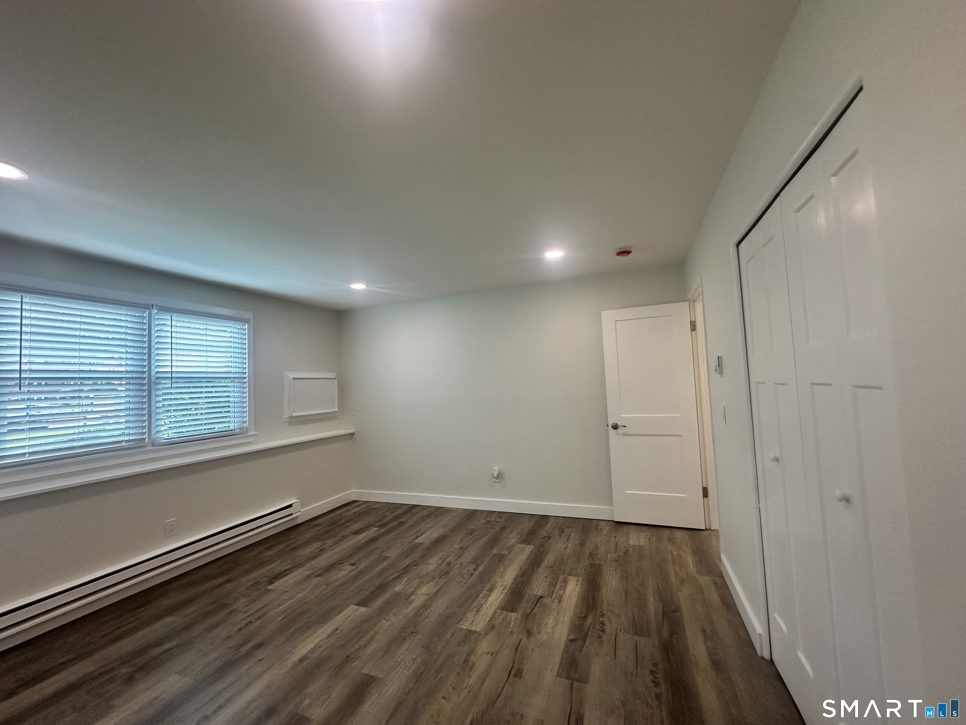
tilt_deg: +3.2
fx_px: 391
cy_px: 362
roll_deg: +2.6
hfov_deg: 102.1
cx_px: 483
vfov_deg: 85.7
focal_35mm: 14
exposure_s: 1/120
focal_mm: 2.22
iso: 200
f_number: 2.2
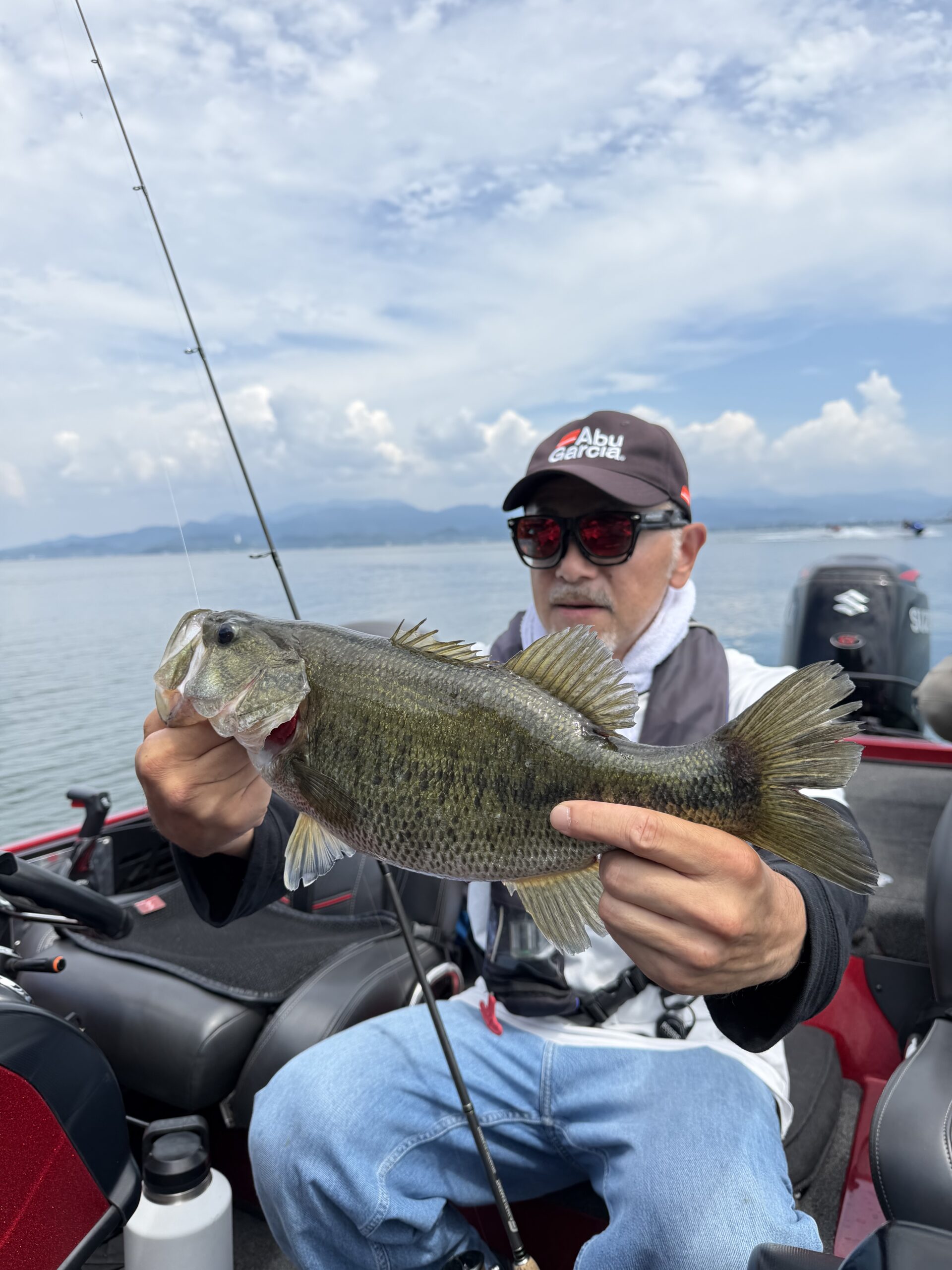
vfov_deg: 71.6
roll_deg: +2.5
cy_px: 635
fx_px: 880
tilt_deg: -7.2
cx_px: 476
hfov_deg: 56.8
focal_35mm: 24
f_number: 1.78
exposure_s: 1/3145
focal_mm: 6.76
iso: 80
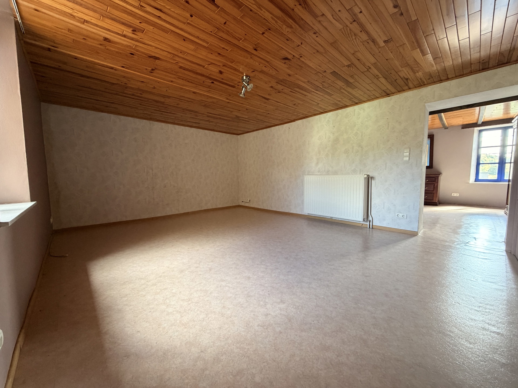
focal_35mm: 14
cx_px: 259
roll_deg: +1.2
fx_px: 209
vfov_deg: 85.7
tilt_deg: -5.5
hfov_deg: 102.1
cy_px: 194
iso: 320
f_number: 2.2
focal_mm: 2.22
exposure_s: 1/75
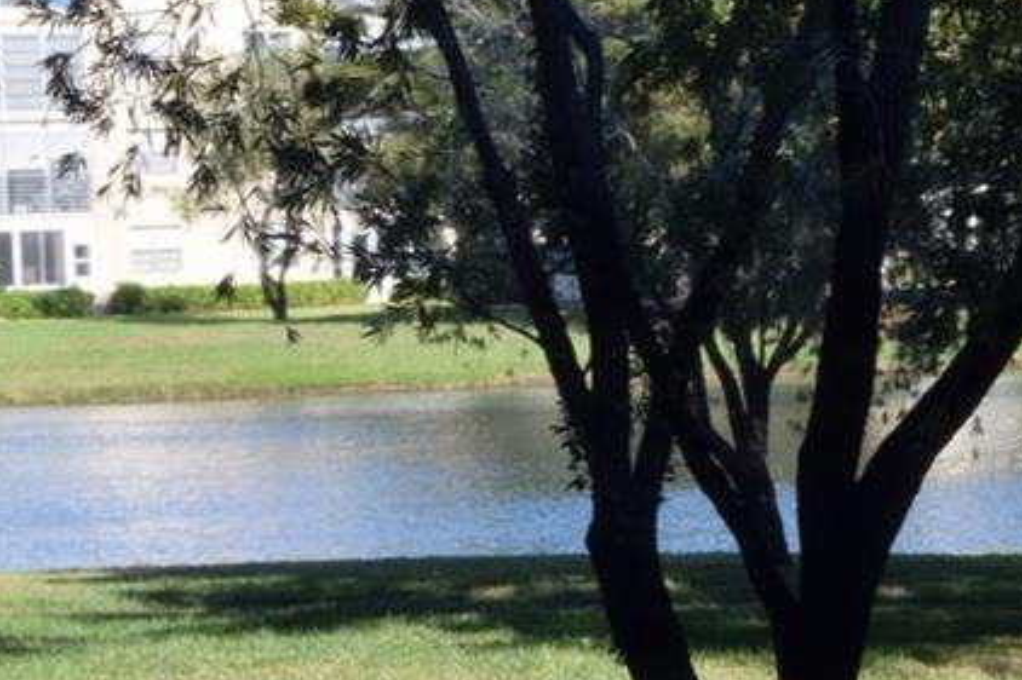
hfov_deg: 10.3
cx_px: 649
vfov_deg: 6.8
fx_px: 5681
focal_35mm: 200
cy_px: 621
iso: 400
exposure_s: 1/320
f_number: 9
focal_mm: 55
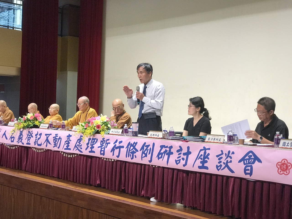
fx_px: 481
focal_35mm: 57
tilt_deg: -0.2
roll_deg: -2.1
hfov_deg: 33.8
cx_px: 146
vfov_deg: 25.7
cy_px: 110
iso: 125
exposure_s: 1/60
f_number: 2.8
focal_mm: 6.6
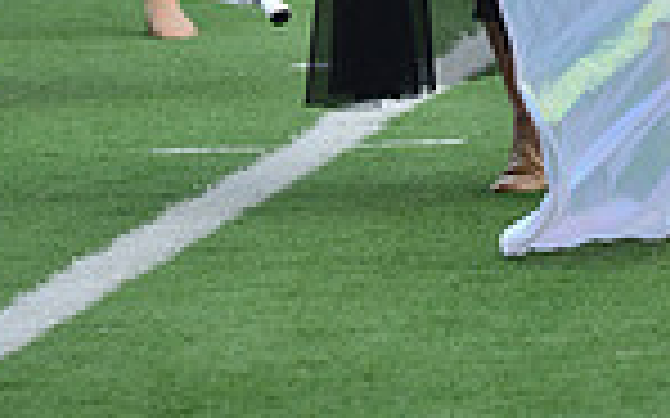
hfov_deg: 3.1
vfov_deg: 1.9
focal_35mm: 675
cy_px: -584
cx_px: 425
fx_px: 12321
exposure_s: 1/1000
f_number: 5.6
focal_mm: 220
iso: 200
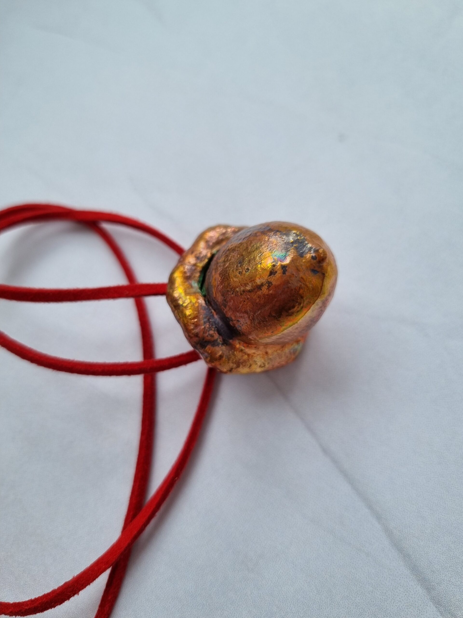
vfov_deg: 67.3
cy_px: 309
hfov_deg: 53.1
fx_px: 464
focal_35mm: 26
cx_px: 232
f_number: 1.8
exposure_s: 1/263
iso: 50
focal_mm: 5.4
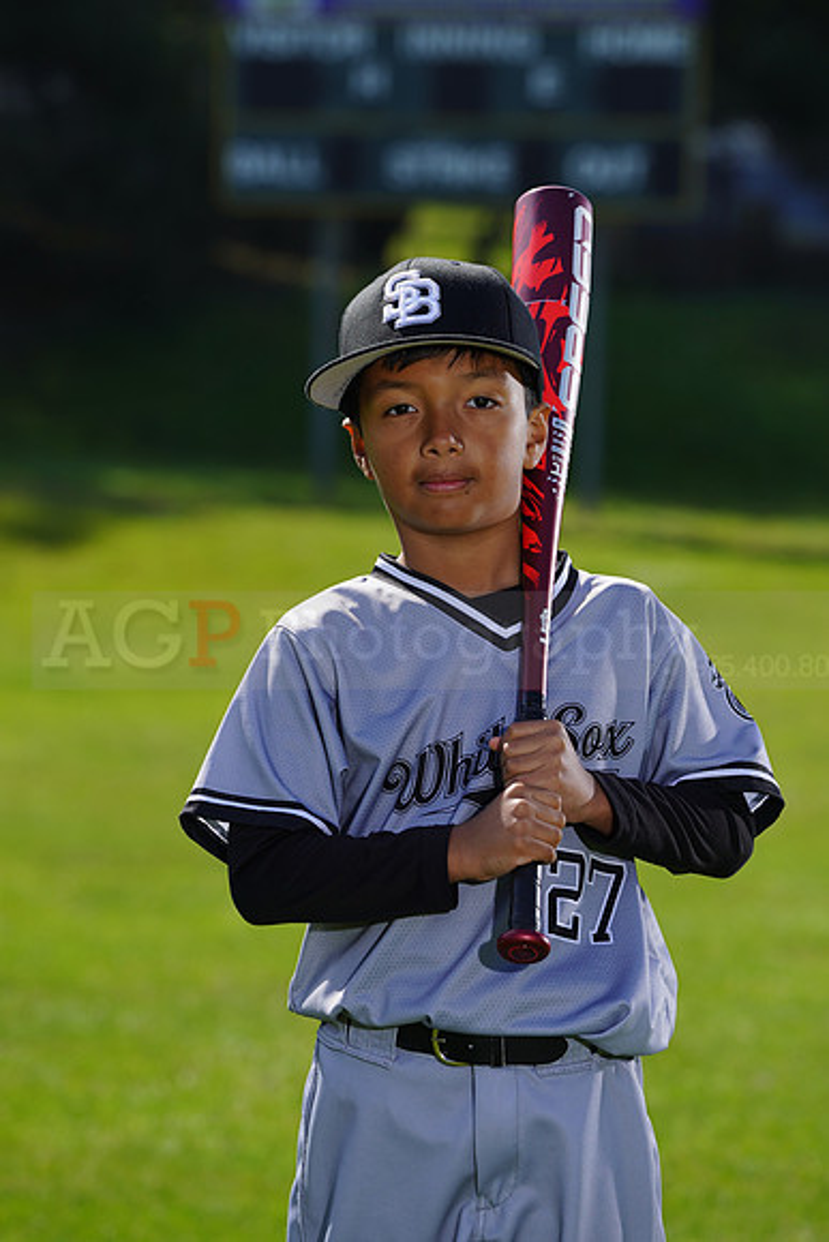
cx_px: 414
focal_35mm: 212
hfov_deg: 6.5
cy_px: 621
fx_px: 7318
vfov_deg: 9.7
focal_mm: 212
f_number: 8
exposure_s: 1/250
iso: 100
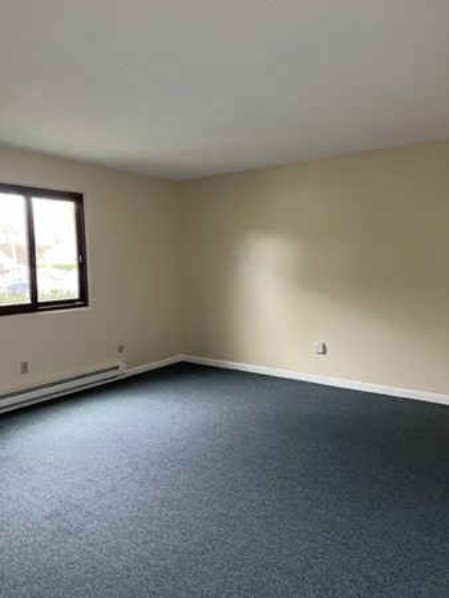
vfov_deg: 67.3
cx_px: 224
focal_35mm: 26
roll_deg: +0.6
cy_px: 299
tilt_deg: -4.2
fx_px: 449
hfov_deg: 53.1
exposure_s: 1/60
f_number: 1.5
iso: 200
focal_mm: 5.7
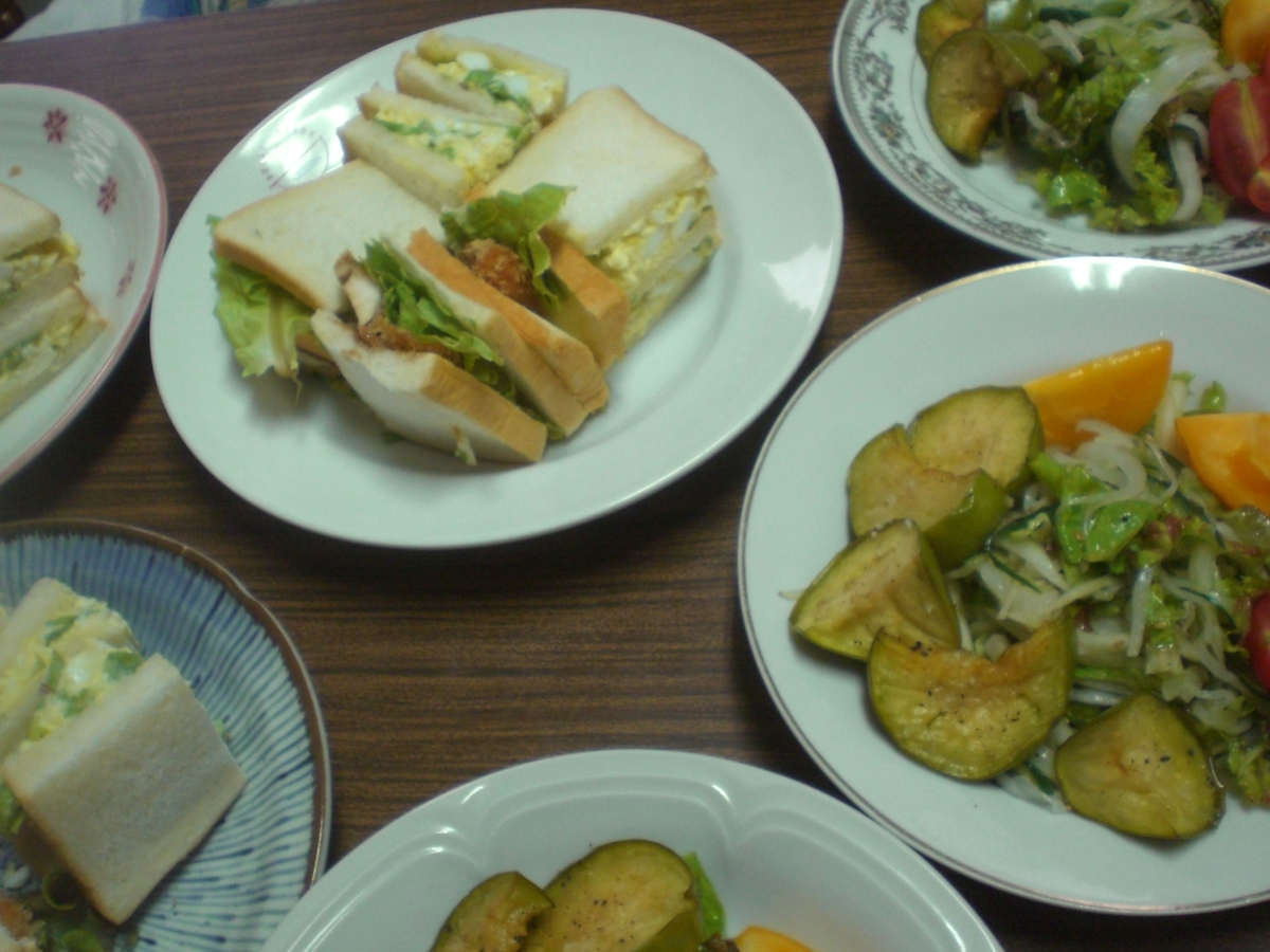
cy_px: 476
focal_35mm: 38
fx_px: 1394
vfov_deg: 37.7
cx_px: 635
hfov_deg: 49.0
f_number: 3.1
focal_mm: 6.3
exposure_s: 1/30
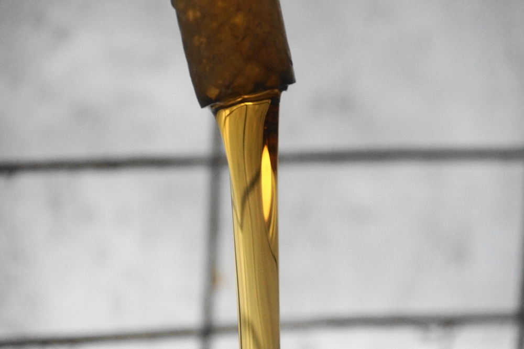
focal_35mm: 375
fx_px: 5456
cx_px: 262
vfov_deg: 3.7
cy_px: 174
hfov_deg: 5.5
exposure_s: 1/50
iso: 1600
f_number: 6.3
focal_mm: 250
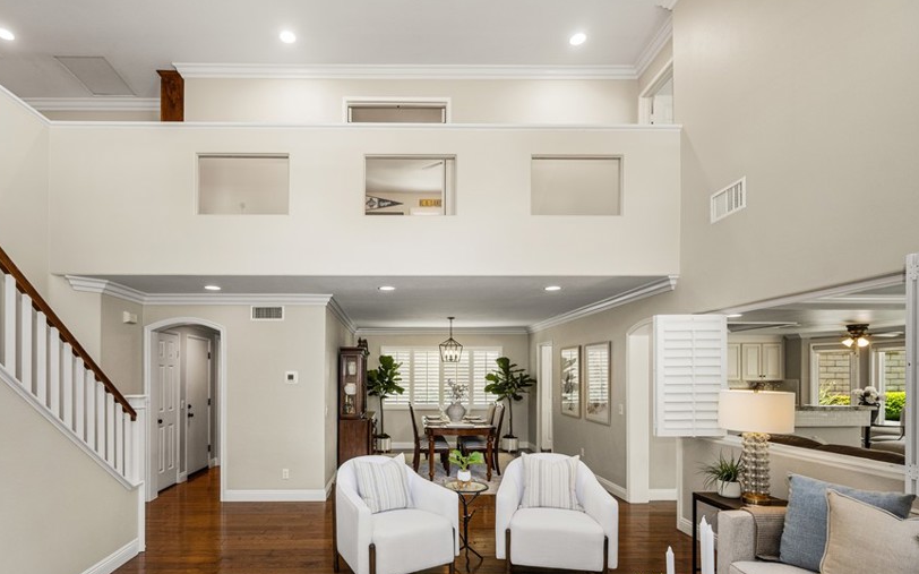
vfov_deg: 63.6
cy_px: 375
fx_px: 451
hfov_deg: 90.7
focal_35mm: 18
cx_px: 404
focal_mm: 14
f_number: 5.6
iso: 100
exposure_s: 1/8
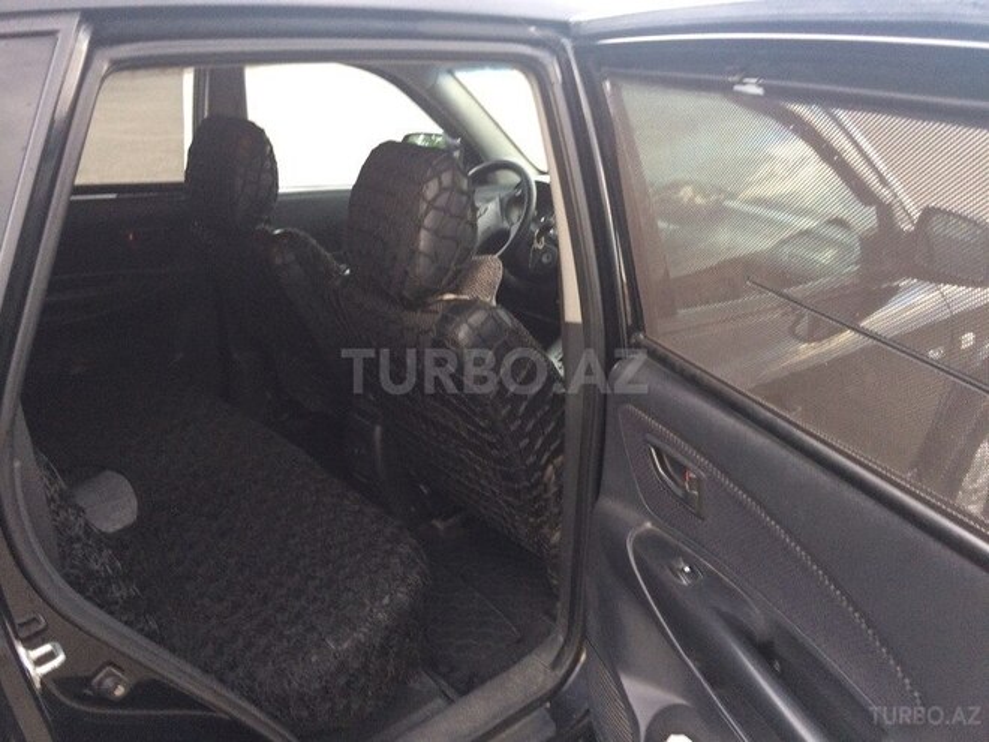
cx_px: 494
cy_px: 371
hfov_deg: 61.7
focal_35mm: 29
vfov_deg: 48.2
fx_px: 829
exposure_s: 1/33
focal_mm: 4.15
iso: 160
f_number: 2.2
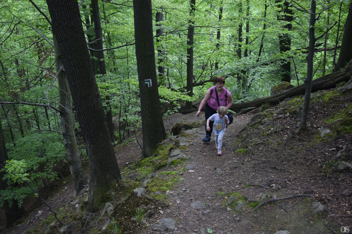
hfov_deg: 59.5
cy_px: 117
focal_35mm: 32
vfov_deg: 41.7
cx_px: 176
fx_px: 308
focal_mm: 21
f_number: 3.8
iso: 400
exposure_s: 1/60
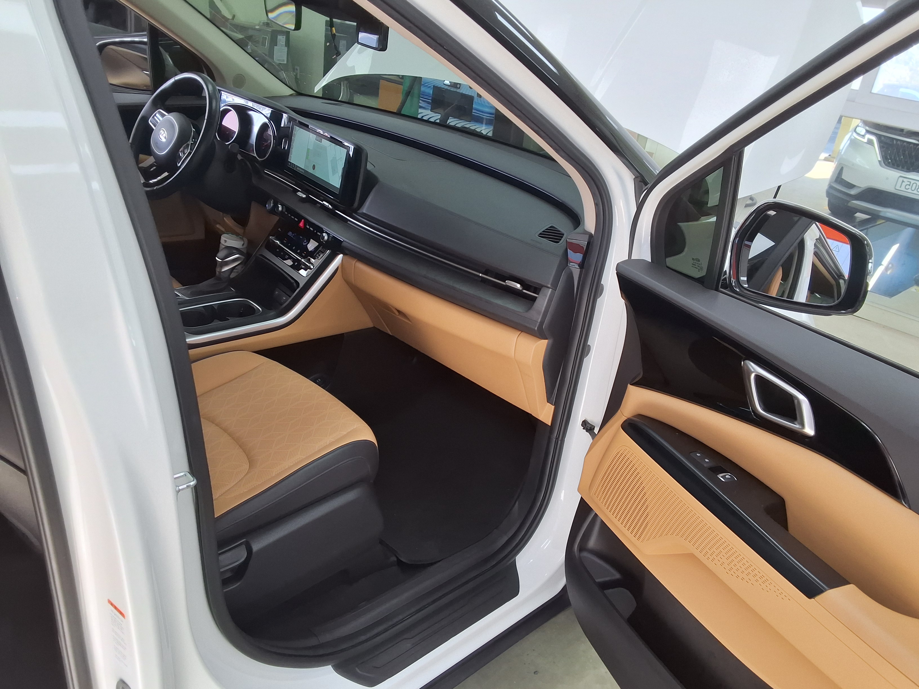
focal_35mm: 28
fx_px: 743
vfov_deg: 49.7
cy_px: 344
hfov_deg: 63.4
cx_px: 460
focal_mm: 2.91
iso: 40
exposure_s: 1/120
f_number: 1.9
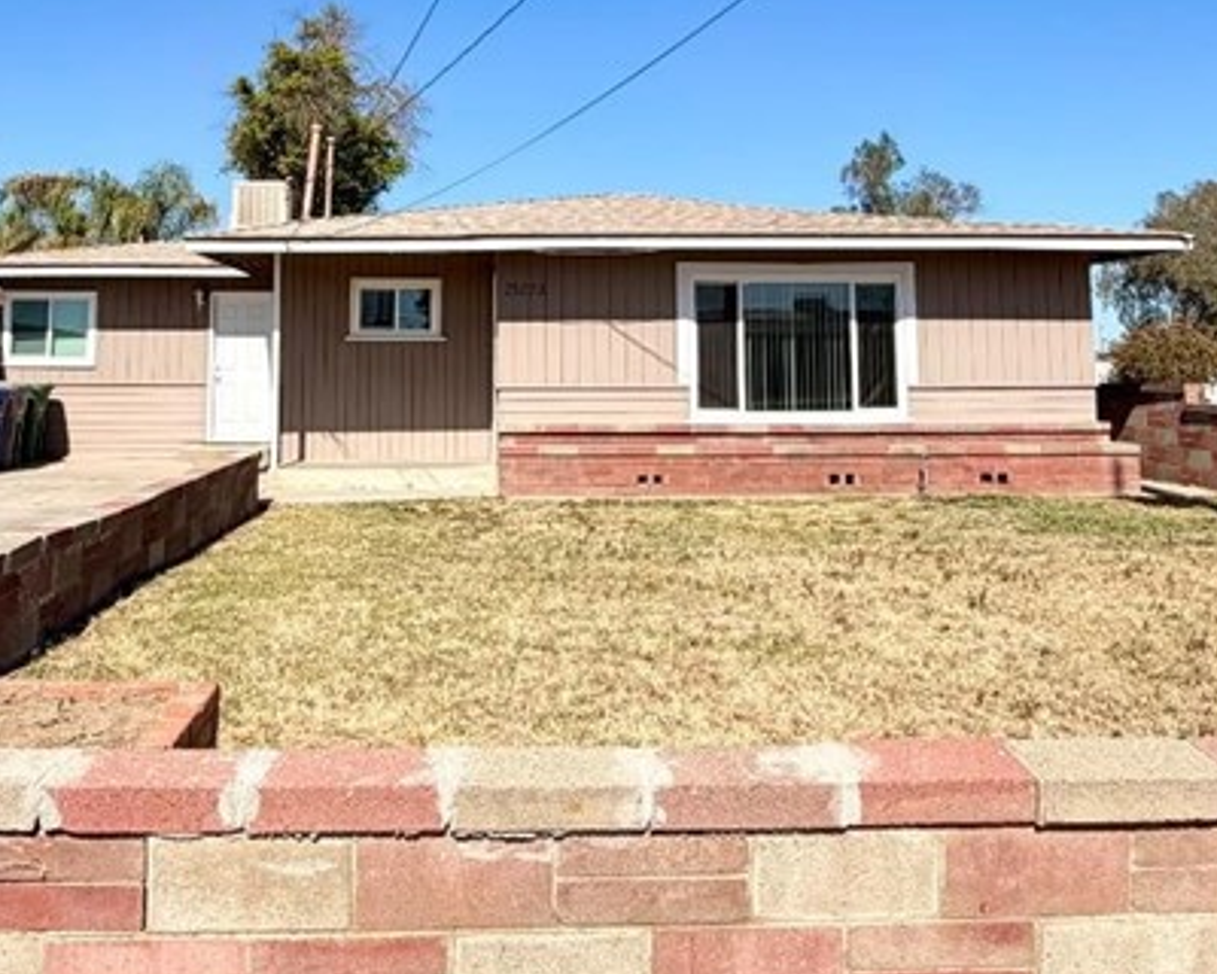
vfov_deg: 40.9
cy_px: 231
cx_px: 529
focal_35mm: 35
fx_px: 1261
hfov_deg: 51.4
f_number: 2.2
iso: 20
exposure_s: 1/1068
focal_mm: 2.22
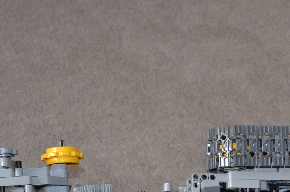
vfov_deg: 12.0
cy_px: 195
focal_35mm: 112
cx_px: 156
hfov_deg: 18.3
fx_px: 900
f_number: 4.2
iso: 800
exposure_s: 1/60
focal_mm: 32
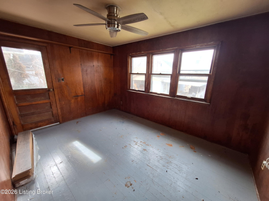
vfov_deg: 89.9
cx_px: 134
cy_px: 100
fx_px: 101
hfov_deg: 106.2
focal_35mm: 13
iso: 50
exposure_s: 1/60
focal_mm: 1.74
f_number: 2.2
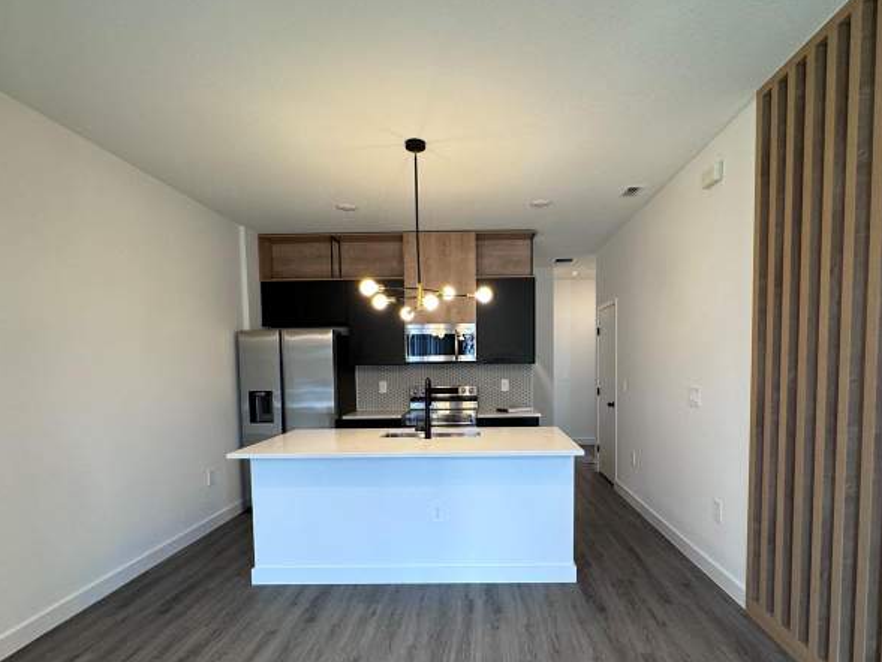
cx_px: 475
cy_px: 395
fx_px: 484
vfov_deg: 68.1
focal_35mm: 19
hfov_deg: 84.5
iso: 250
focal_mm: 2.22
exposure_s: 1/120
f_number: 2.2
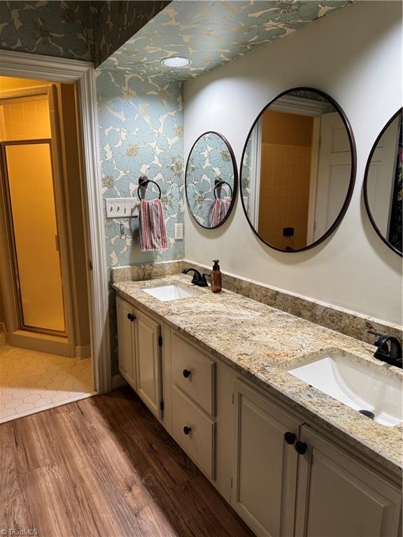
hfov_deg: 56.8
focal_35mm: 24
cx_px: 202
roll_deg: -0.2
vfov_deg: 71.6
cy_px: 268
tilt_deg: -11.9
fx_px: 373
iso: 200
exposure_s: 1/60
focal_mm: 6.76
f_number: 1.78
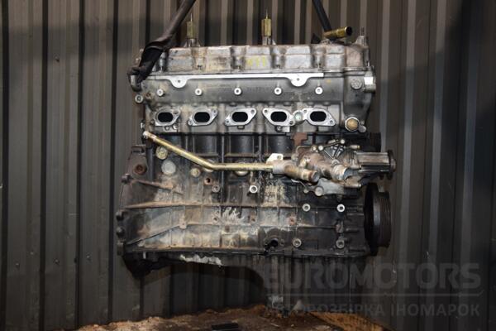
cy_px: 166
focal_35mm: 33
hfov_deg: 57.2
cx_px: 248
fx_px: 455
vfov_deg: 40.0
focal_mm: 22
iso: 800
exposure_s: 1/60
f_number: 5
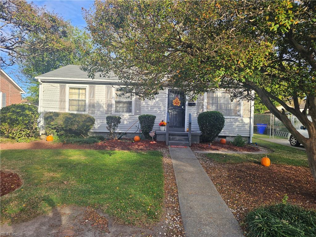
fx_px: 210
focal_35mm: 23
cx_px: 158
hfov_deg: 73.9
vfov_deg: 58.9
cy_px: 118
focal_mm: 6.3
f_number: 1.7
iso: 10
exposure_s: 1/228
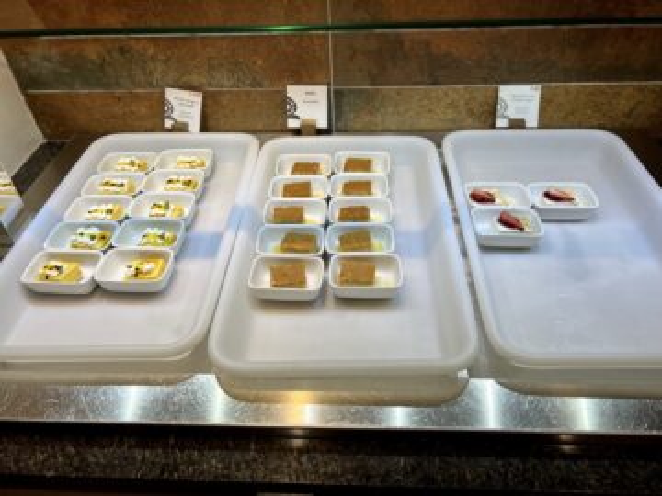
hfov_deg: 67.3
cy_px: 248
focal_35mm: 26
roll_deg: +2.7
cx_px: 331
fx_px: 497
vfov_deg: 53.1
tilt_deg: -42.0
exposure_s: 1/120
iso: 40
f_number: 1.5
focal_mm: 5.7
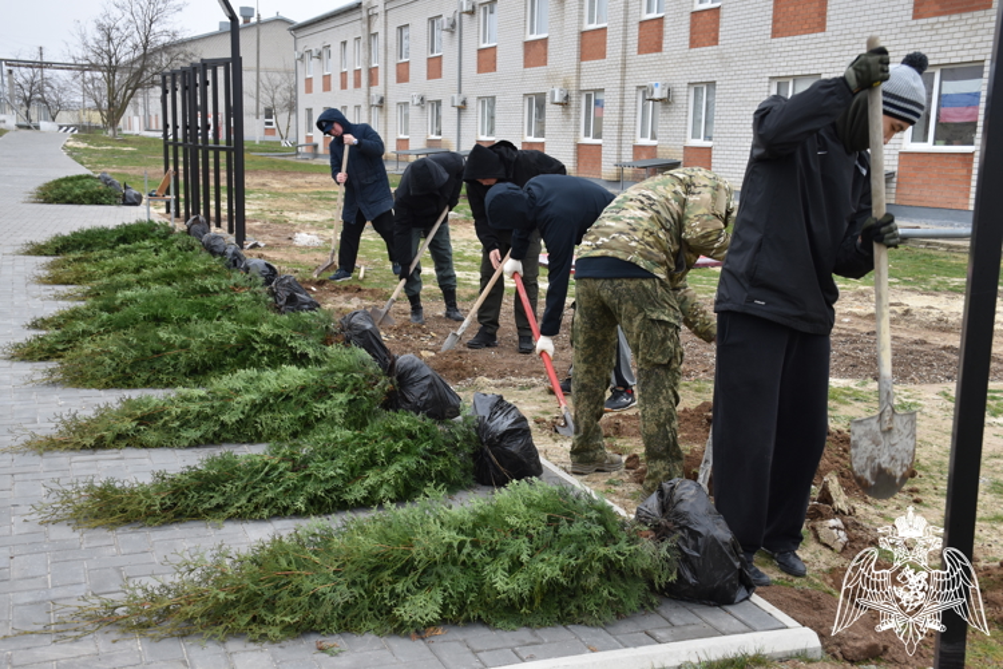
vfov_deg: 33.0
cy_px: 334
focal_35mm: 40
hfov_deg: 47.9
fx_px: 1128
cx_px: 502
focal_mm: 27
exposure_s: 1/125
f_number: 5.6
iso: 400
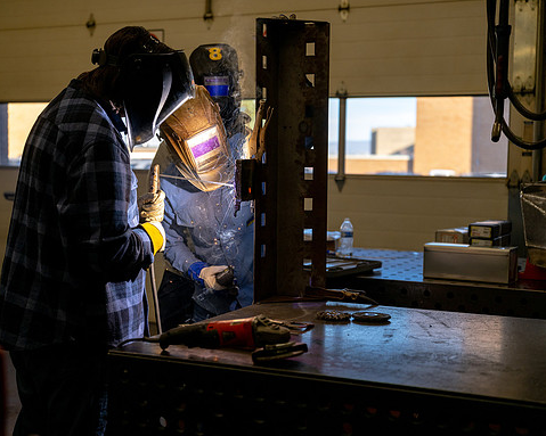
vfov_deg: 28.1
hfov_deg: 34.7
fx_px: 872
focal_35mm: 54
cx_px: 236
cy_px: 219
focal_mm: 46
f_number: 2.8
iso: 320
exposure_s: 1/1000
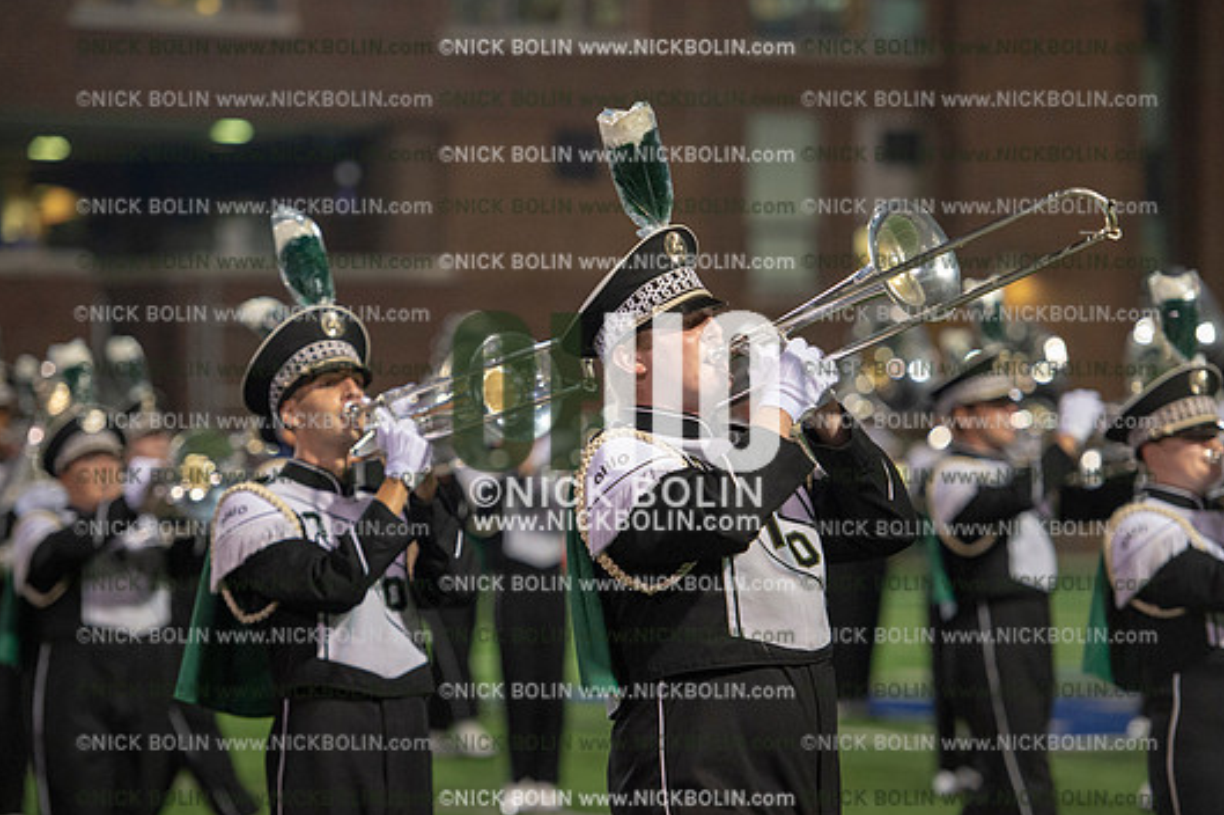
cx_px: 615
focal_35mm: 159
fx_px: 5402
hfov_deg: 12.9
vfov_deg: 8.6
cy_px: 421
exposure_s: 1/500
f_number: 2.8
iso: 4000
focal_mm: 145
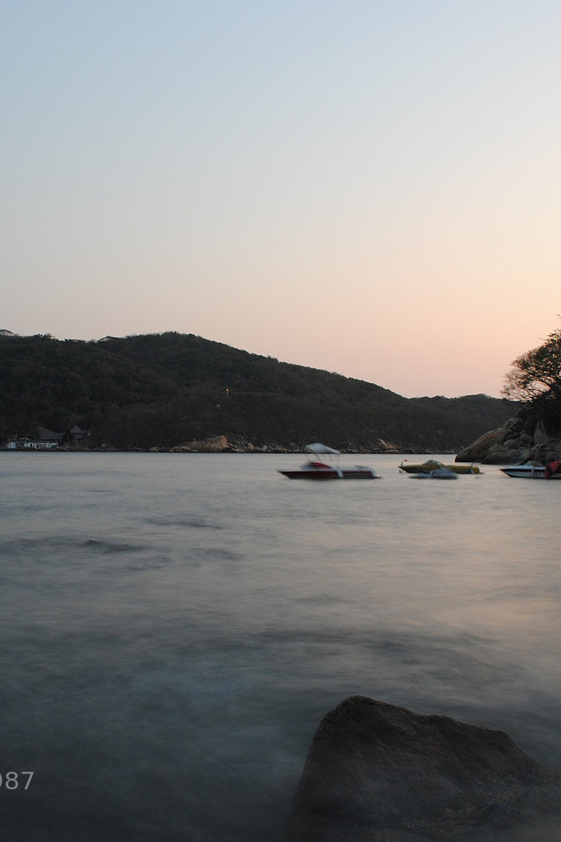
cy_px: 416
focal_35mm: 41
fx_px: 959
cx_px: 255
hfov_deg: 32.6
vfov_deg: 47.4
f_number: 8
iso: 100
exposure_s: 4
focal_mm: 18
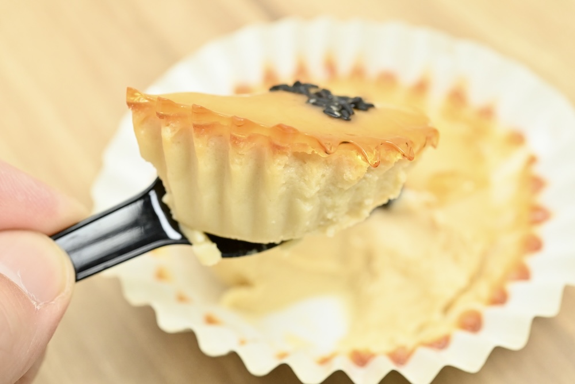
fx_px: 958
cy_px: 192
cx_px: 288
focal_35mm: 60
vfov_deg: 22.6
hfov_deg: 33.4
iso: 6400
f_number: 9
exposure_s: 1/160
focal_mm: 60
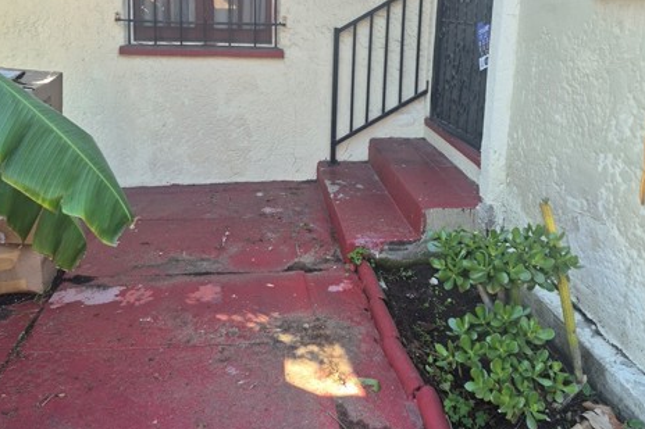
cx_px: 317
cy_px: 104
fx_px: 591
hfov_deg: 57.2
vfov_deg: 38.8
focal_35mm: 33
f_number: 1.8
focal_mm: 5.4
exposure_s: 1/180
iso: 64
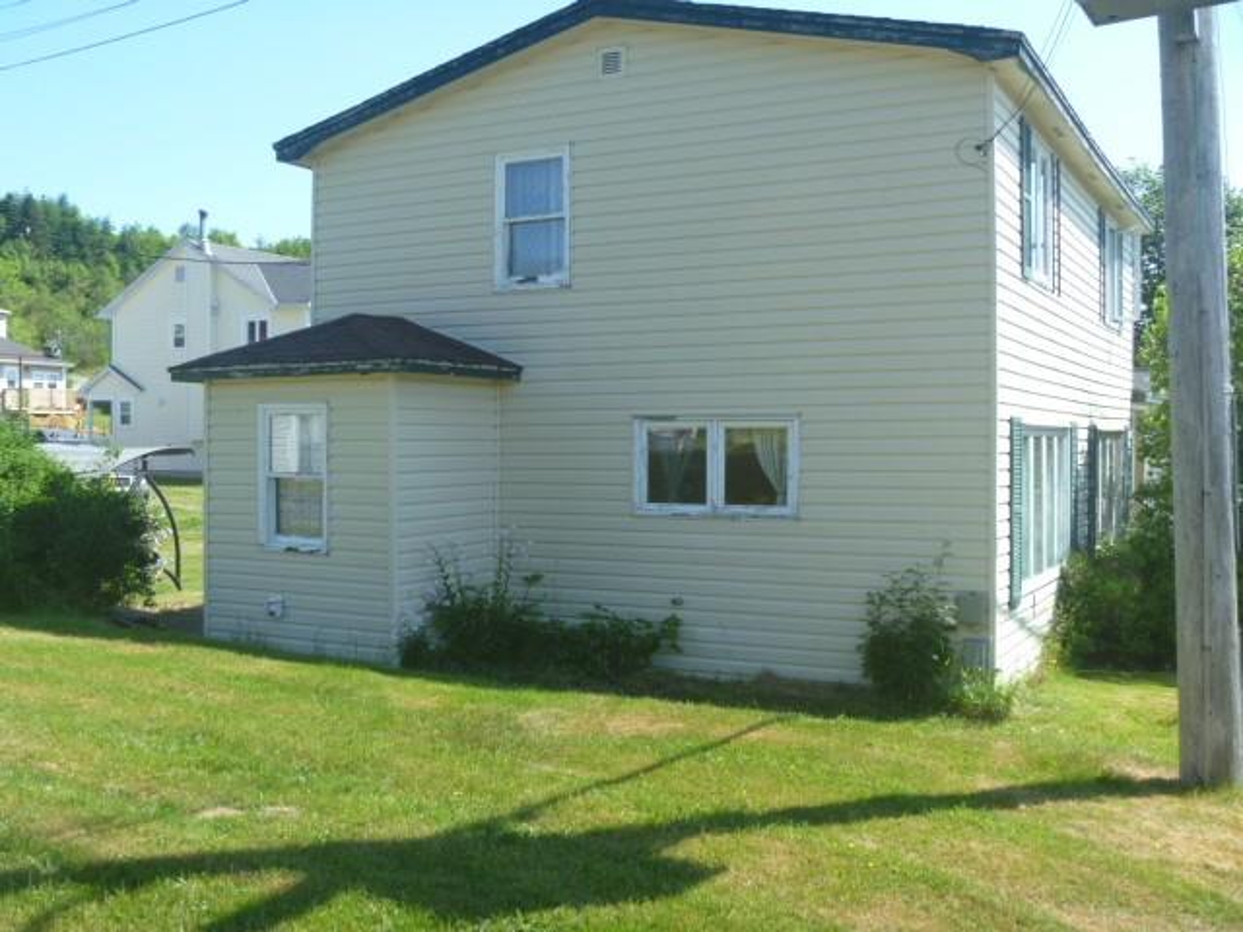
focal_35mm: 35
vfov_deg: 40.7
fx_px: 1257
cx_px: 622
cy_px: 466
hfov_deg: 52.6
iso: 80
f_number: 4.5
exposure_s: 1/160
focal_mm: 6.3
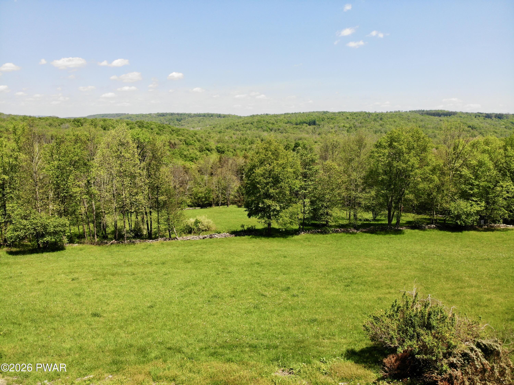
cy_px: 192
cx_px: 257
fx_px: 356
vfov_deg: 56.8
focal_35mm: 24
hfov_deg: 71.6
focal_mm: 4.5
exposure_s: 1/904
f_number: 2.8
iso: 106
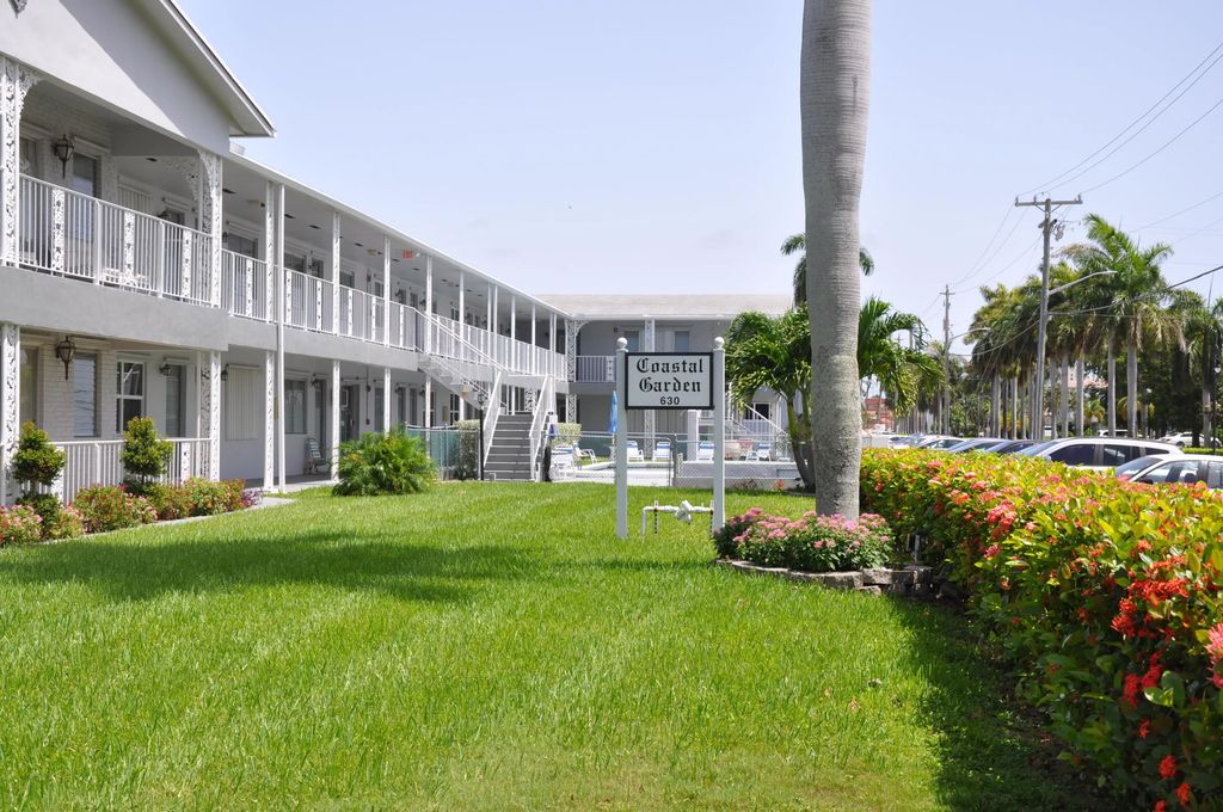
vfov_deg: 26.4
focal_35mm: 51
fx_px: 1730
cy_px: 406
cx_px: 612
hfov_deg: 38.9
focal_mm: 34
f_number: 9
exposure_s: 1/320
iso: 200
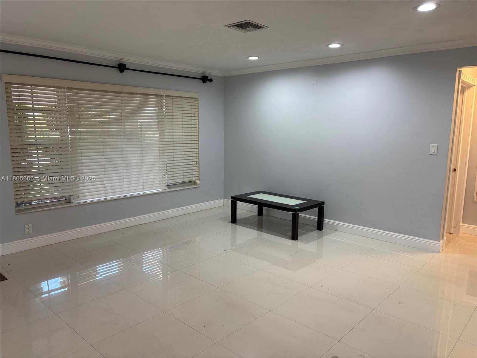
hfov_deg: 67.3
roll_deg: -0.1
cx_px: 238
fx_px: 358
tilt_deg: -9.1
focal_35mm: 26
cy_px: 179
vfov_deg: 53.1
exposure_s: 1/120
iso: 125
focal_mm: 5.96
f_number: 1.6
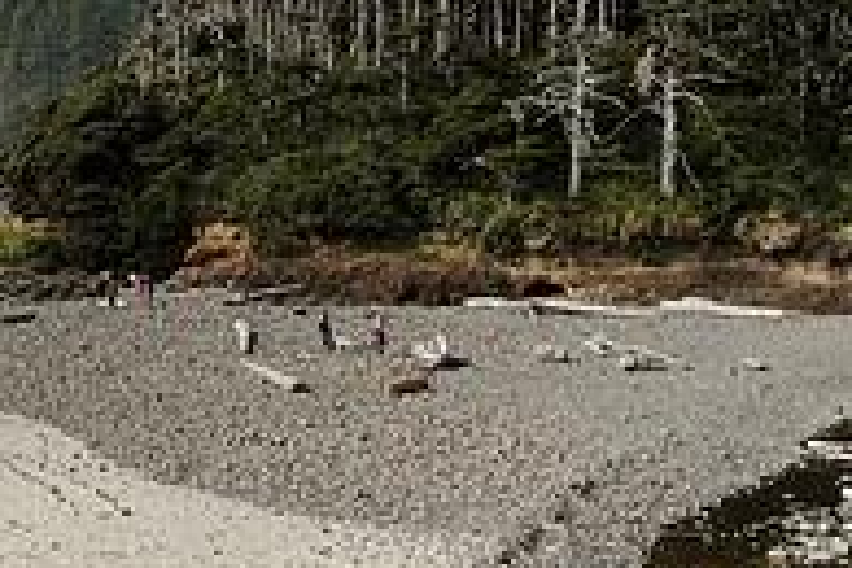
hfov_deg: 22.8
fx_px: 2035
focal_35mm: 86
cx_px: 22
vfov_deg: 15.8
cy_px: 177
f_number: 1.6
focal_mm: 4.2
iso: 32
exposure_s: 1/4700
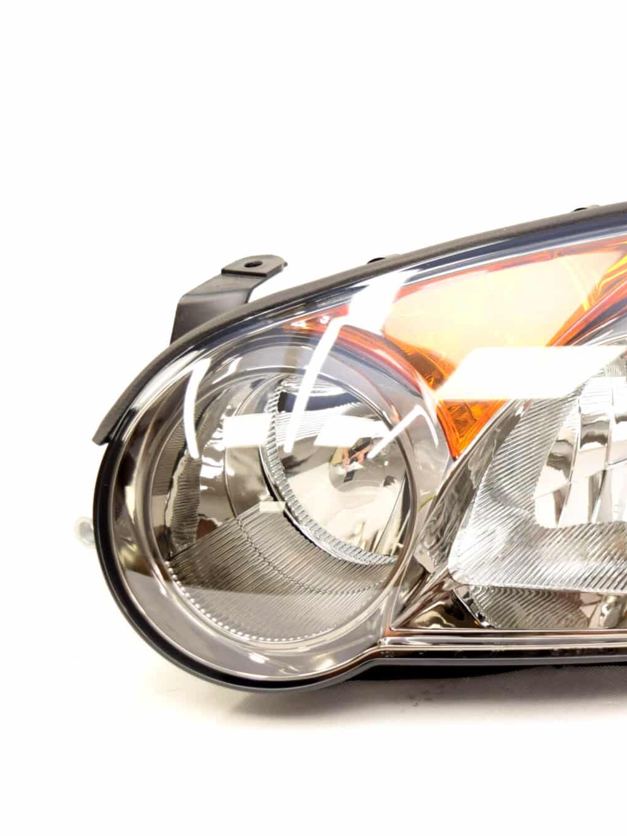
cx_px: 525
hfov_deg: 22.6
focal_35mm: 64
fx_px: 1539
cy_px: 422
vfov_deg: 30.4
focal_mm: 29
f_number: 5
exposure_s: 1/125
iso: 400
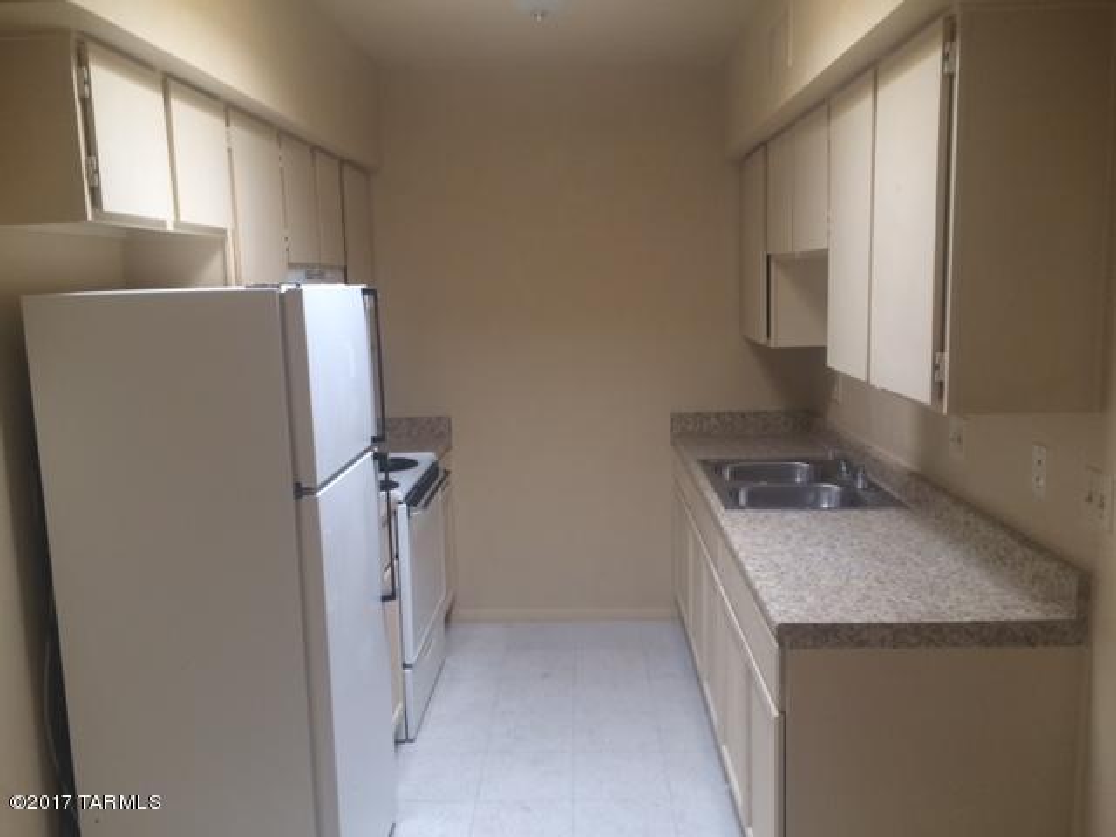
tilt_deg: -9.3
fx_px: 935
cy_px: 418
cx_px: 558
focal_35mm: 29
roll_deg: +2.2
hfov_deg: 61.7
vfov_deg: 48.2
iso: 40
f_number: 2.2
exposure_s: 1/30
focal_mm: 4.15
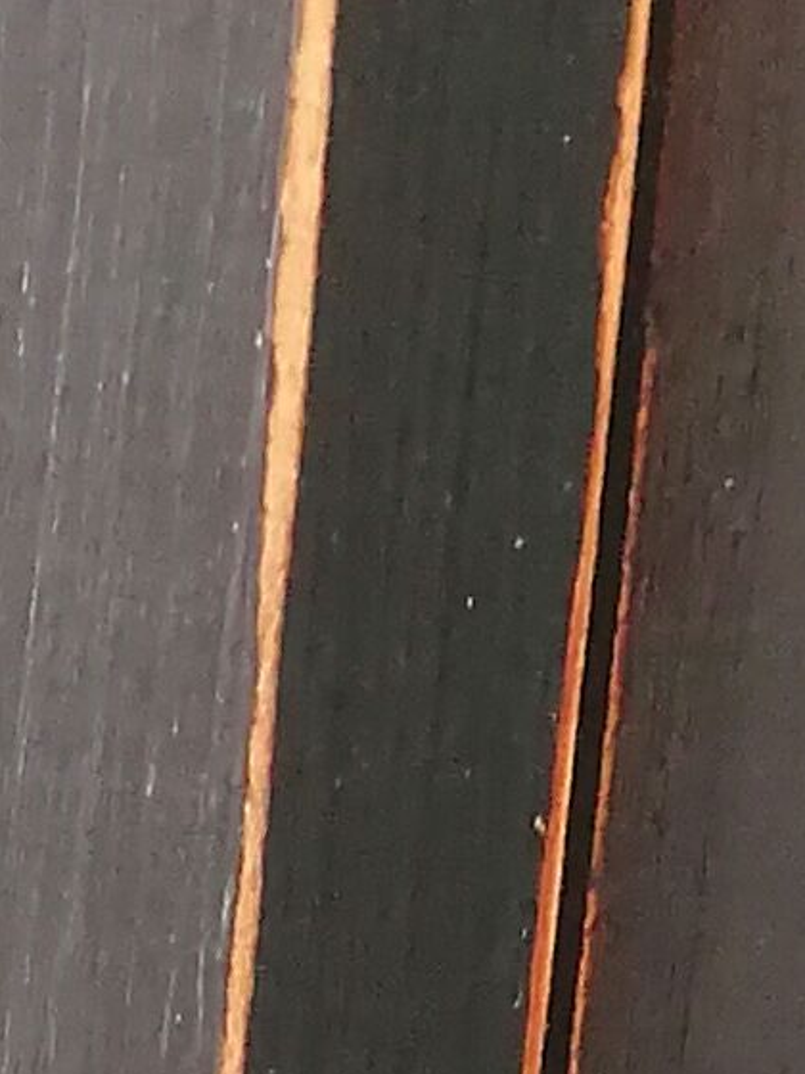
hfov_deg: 7.4
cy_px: 3264
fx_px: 5984
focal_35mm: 193
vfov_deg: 8.5
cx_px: -870
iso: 320
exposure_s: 1/33.3
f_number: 1.8
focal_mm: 4.75
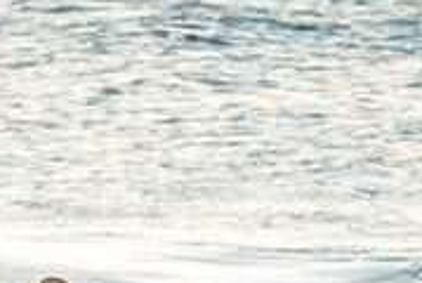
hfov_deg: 0.8
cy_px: 397
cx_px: 92
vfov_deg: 0.6
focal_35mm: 2428
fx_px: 28508
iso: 16000
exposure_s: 1/1600
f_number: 5.6
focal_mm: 500
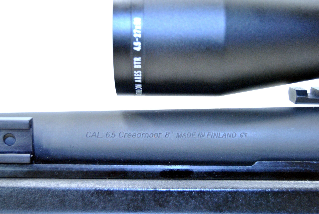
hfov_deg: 29.2
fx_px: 612
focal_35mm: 69
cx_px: 160
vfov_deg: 19.8
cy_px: 107
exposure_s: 1/200
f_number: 5.6
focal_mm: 46
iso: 800
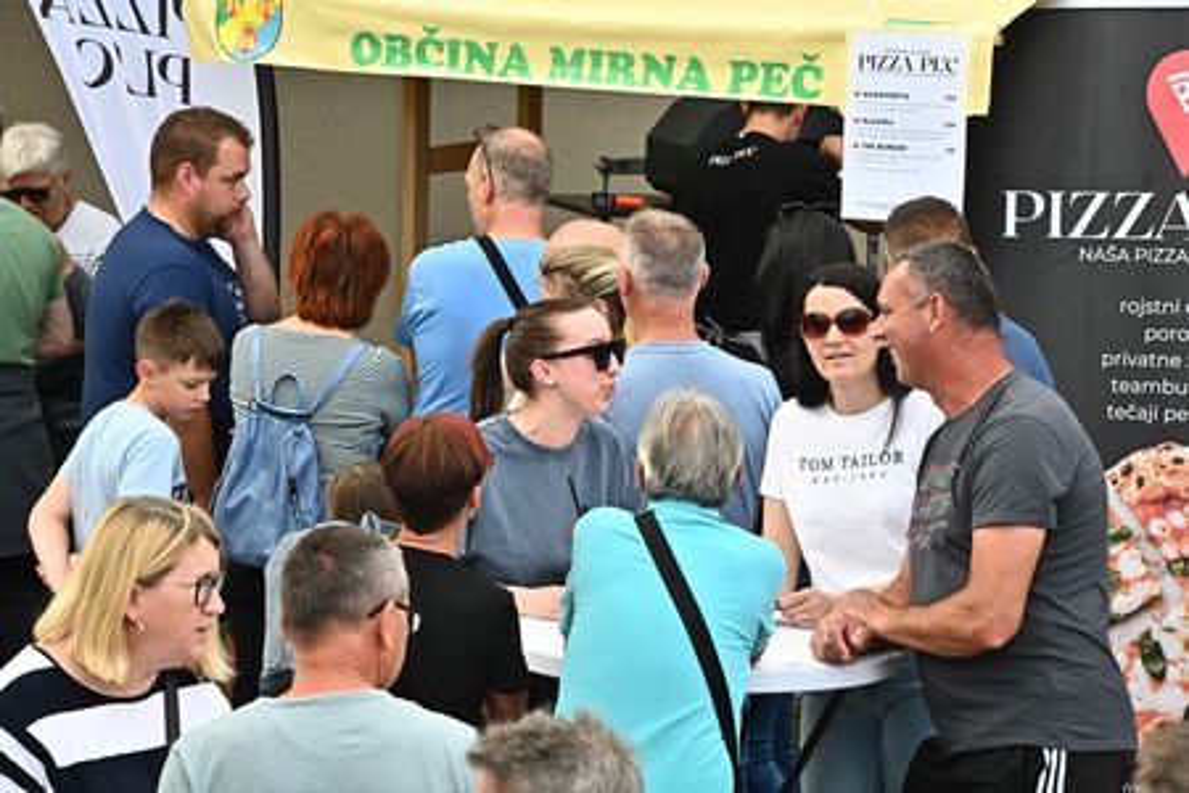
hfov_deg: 10.8
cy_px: 396
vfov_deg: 7.2
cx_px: 594
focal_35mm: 190
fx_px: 6275
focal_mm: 190
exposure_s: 1/200
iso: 1600
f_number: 16
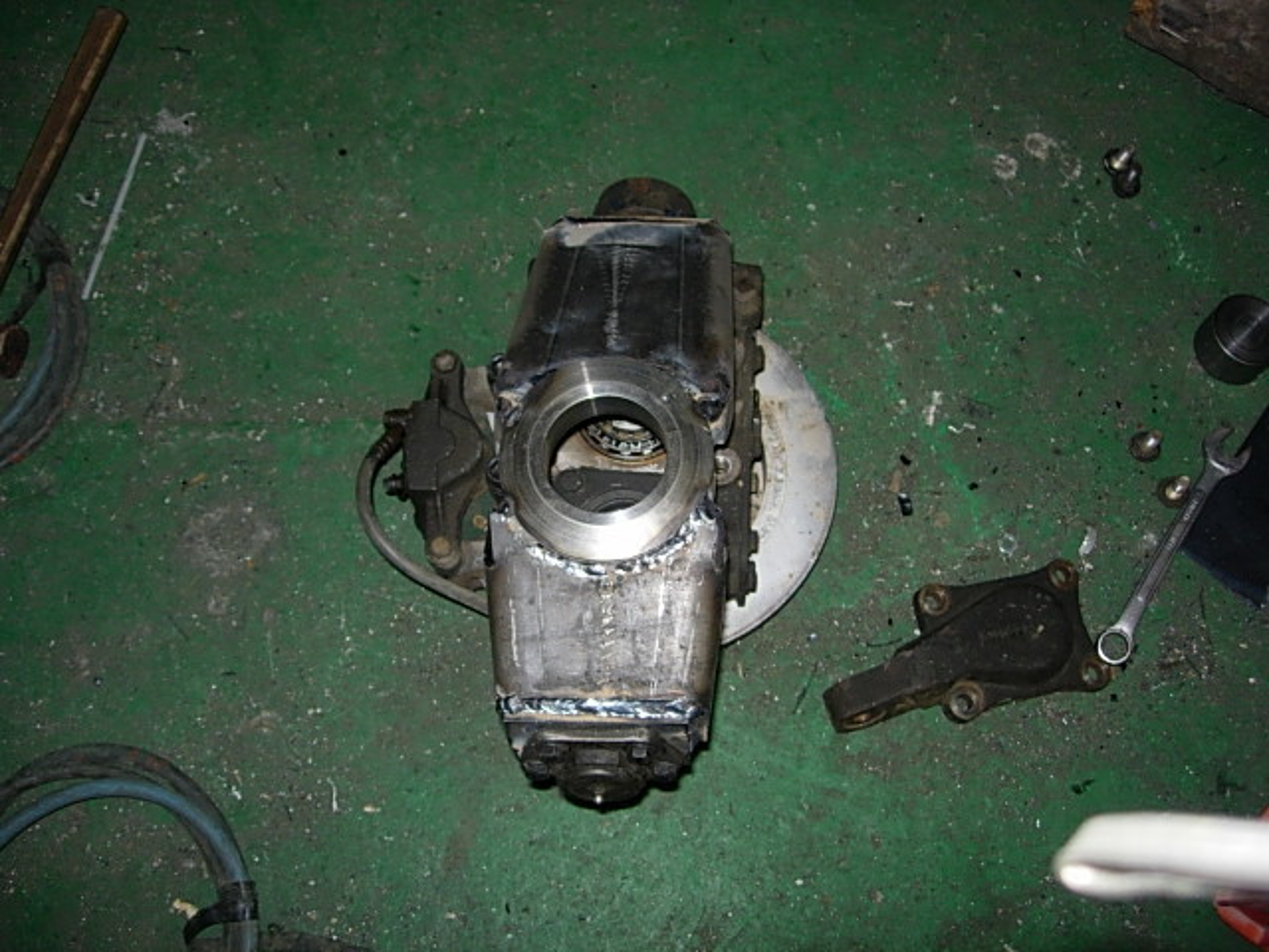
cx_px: 634
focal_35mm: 38
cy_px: 476
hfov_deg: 49.0
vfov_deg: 37.7
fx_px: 1393
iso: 79
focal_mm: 7.8
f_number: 2.8
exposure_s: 1/64
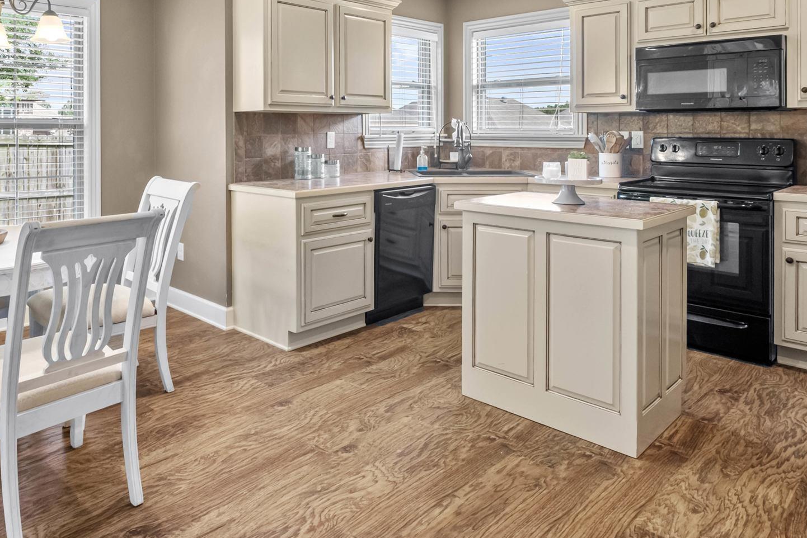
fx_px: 583
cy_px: 139
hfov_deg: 68.3
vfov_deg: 47.8
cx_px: 301
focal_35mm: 26
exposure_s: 1/2.5
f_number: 8
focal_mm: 10
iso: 800
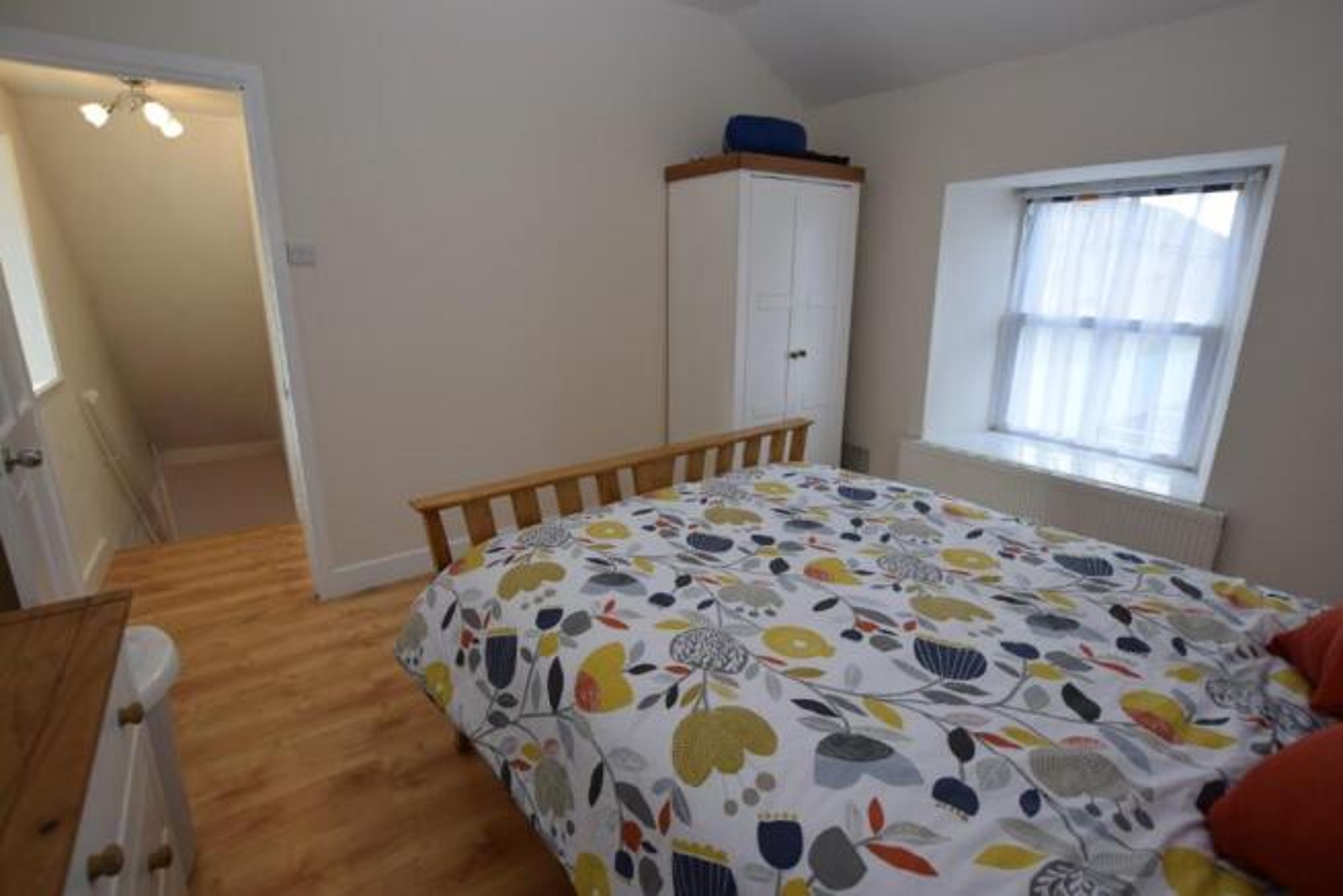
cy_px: 448
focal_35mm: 16
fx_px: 616
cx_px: 672
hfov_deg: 95.0
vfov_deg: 72.1
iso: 100
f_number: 3.5
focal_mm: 11
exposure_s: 1/40
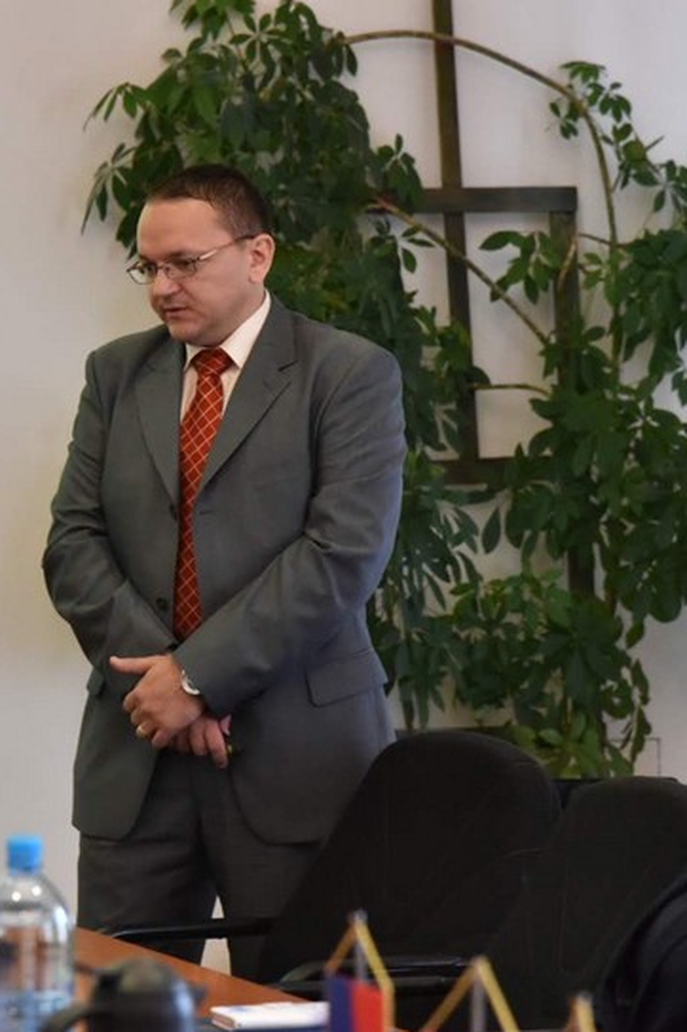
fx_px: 5187
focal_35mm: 181
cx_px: 159
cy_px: 515
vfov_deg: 11.4
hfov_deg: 7.6
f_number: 5
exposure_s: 1/320
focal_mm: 120
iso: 10000
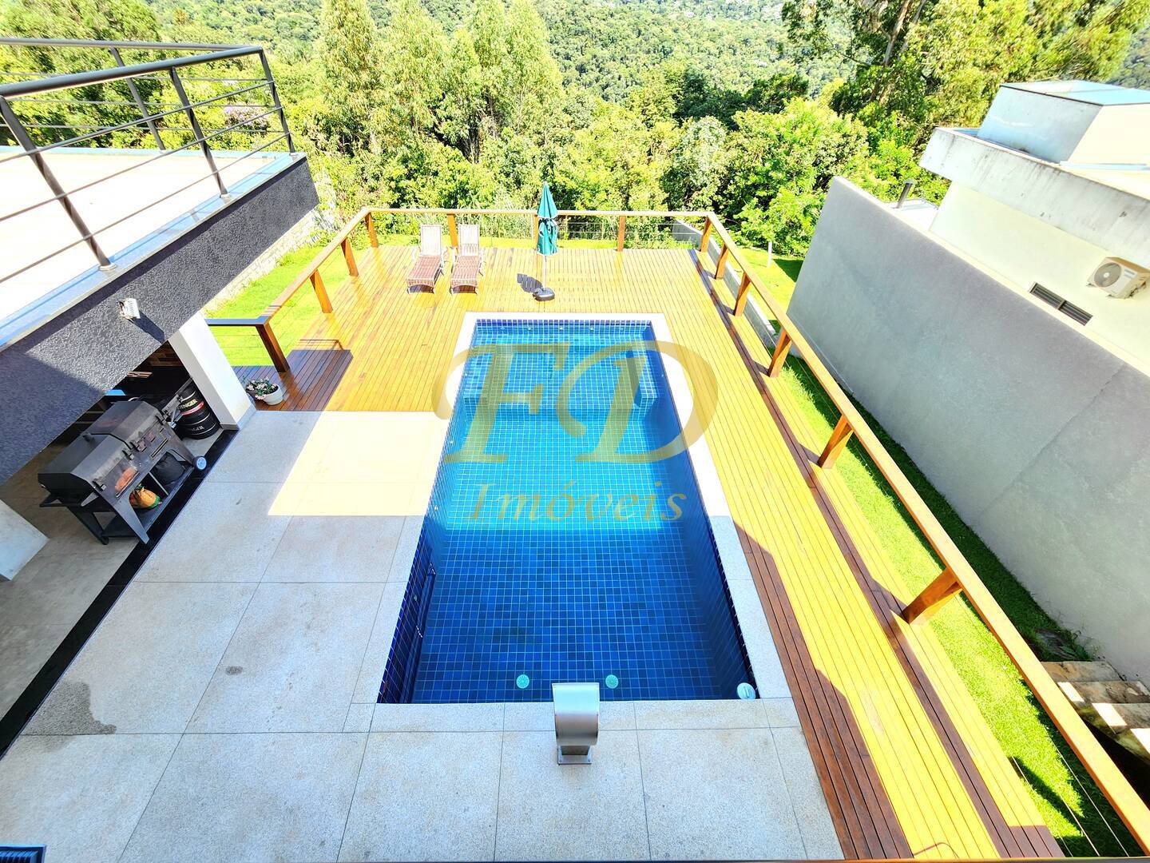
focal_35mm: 13
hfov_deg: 106.2
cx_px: 575
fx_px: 432
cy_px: 432
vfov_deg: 89.9
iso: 50
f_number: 2.2
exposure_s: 1/217
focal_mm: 2.2
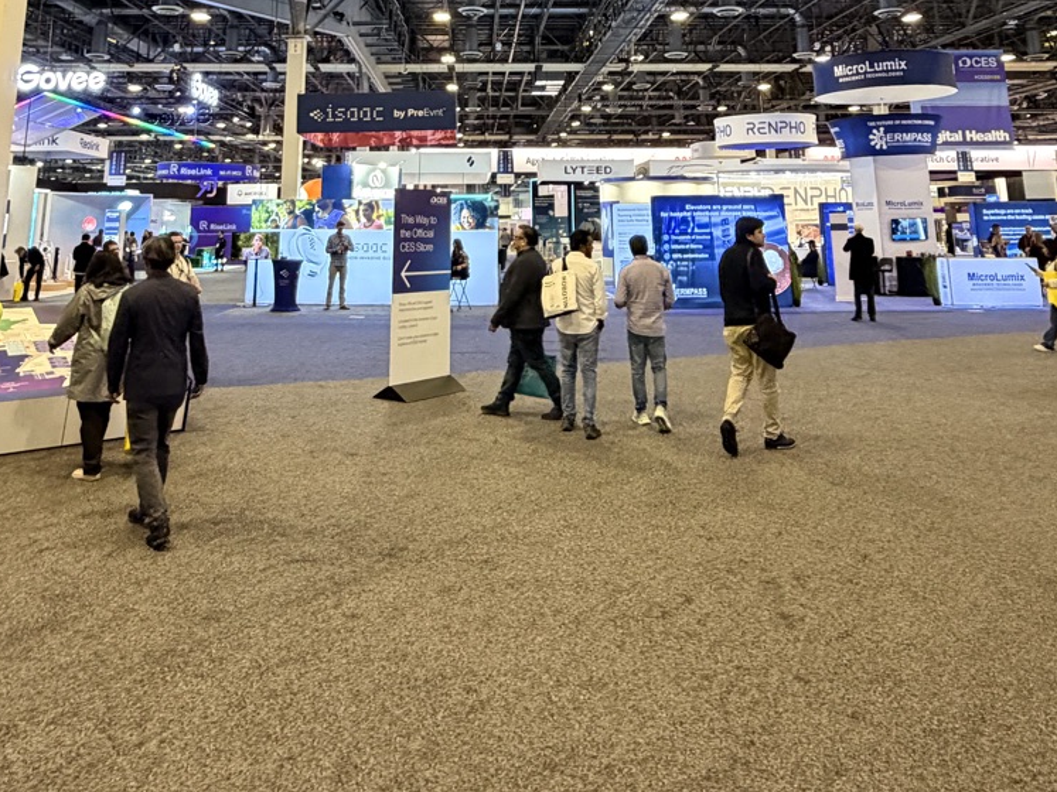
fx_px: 916
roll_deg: +0.8
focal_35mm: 30
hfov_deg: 59.9
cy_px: 20
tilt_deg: +13.8
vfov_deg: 41.4
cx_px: 501
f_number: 2.2
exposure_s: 1/60
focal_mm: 2.22
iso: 500
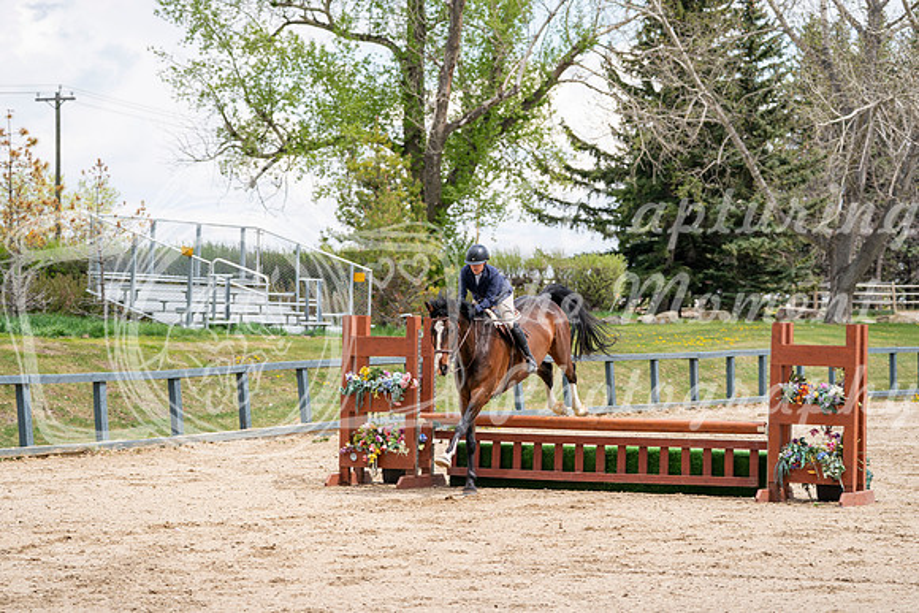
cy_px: 306
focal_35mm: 143
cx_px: 460
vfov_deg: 9.6
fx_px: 3651
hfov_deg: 14.3
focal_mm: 143
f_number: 5.6
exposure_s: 1/250
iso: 100
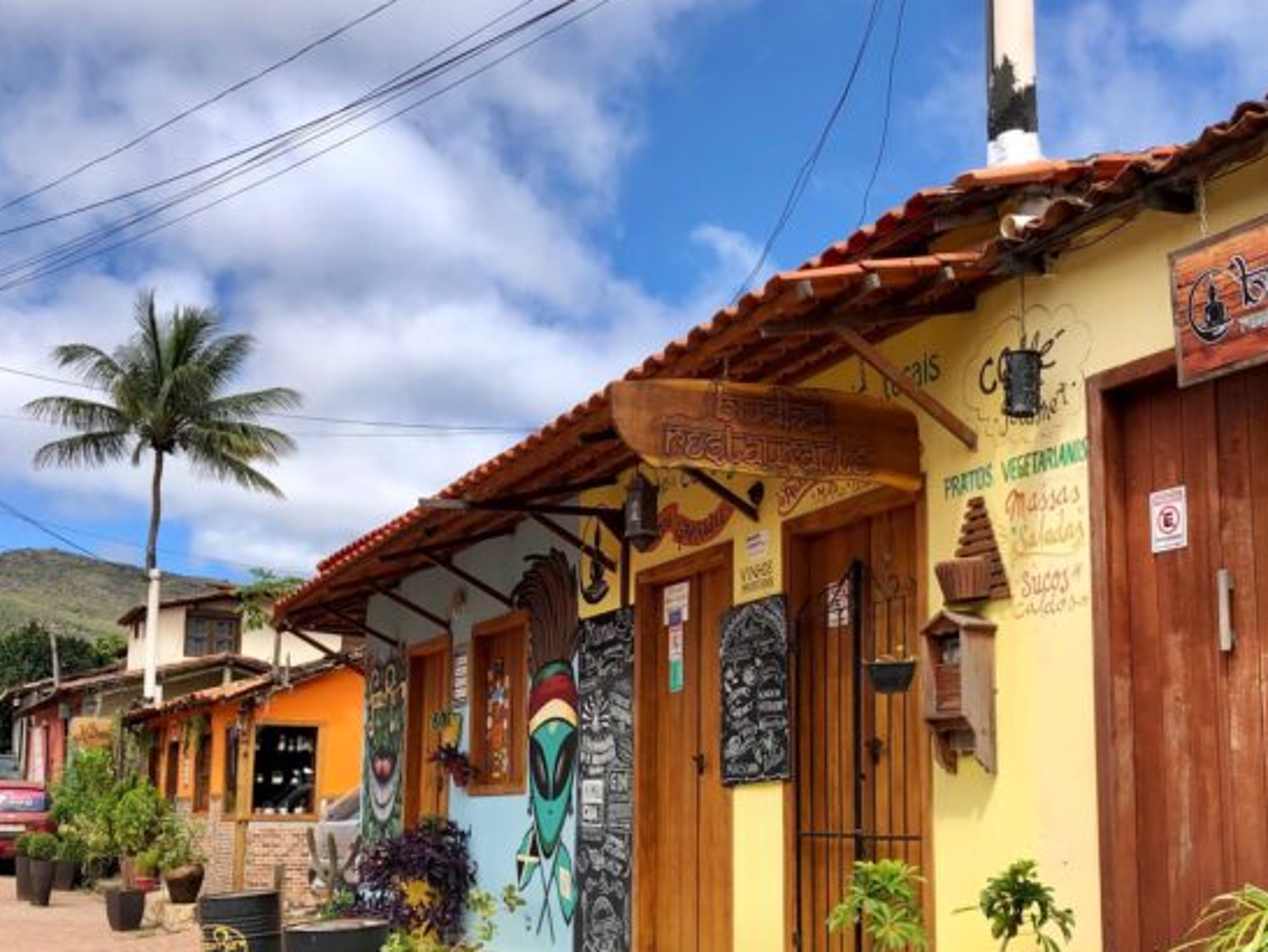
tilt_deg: +10.6
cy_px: 648
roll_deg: -0.5
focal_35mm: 41
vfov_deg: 34.8
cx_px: 615
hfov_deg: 45.8
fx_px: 1503
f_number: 1.8
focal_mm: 3.99
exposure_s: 1/1845
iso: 20
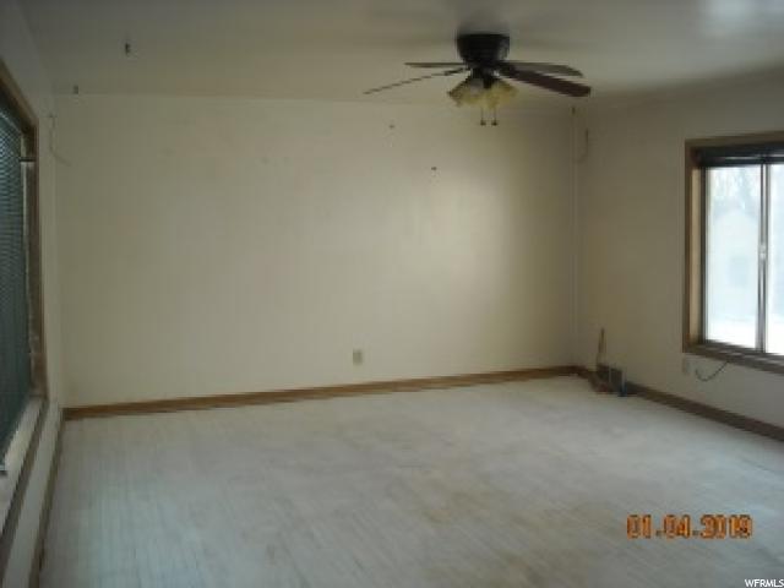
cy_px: 294
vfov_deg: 40.7
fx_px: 793
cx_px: 392
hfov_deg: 52.6
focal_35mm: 35
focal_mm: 5.7
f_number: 2.8
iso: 64
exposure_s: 1/67
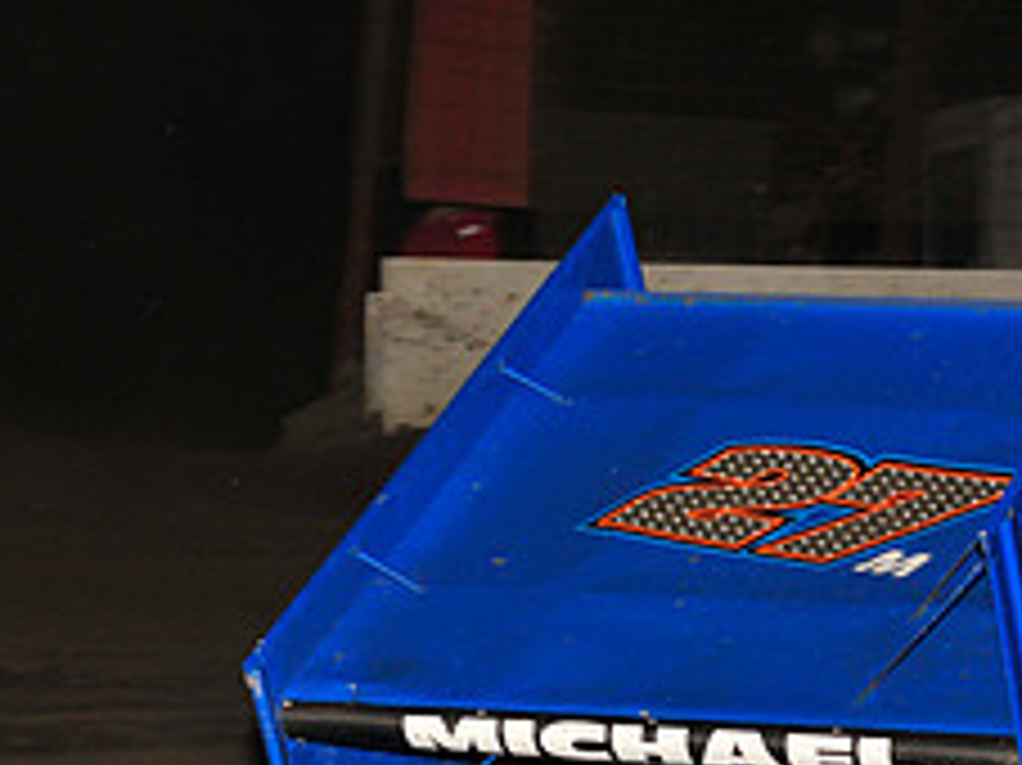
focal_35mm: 258
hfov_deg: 7.7
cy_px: 796
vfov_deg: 5.7
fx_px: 7613
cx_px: 68
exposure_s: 1/320
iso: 800
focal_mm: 105
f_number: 6.3
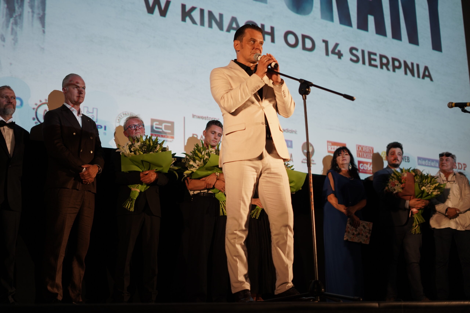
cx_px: 235
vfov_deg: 27.0
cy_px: 156
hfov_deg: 39.6
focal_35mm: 50
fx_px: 653
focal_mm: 50
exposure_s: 1/100
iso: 320
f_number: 1.8
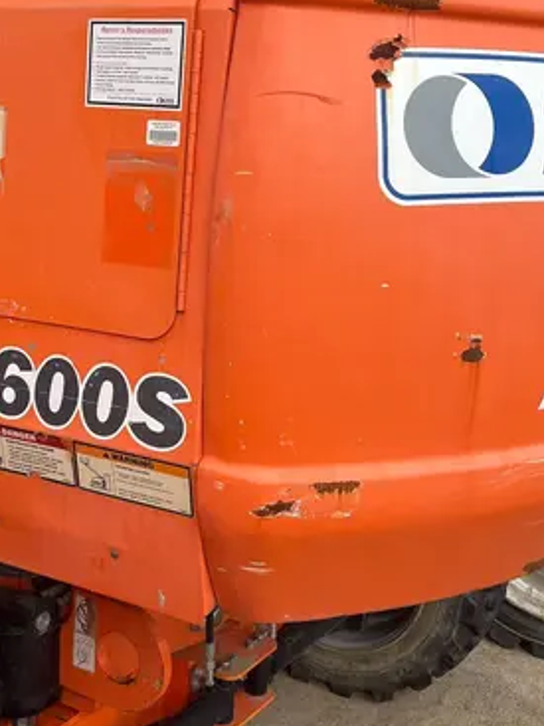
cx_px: 220
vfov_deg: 36.8
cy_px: 349
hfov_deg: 28.0
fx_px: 1090
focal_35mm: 52
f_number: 1.6
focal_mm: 5.1
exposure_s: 1/2309
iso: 50
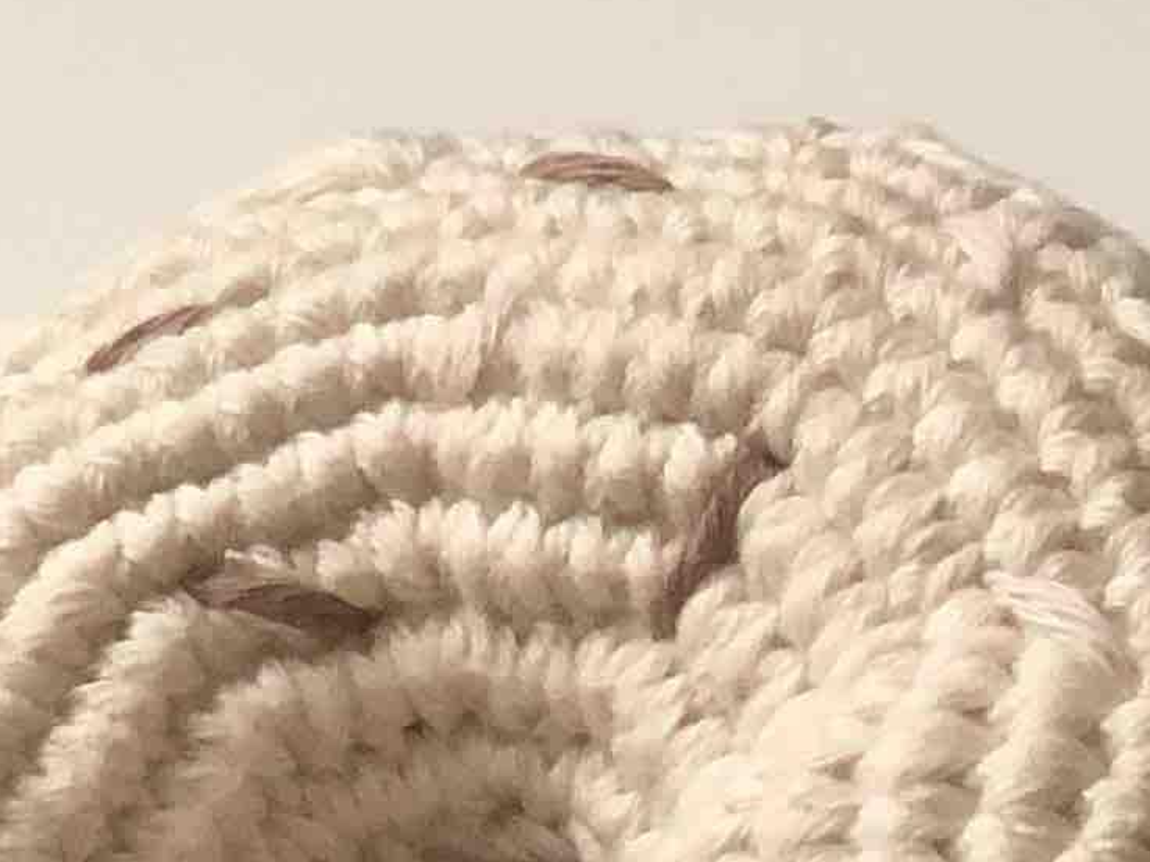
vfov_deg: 5.1
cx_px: 138
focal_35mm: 285
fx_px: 9468
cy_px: 1975
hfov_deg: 6.9
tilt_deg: -49.2
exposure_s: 1/30
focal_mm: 6
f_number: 2.4
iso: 125
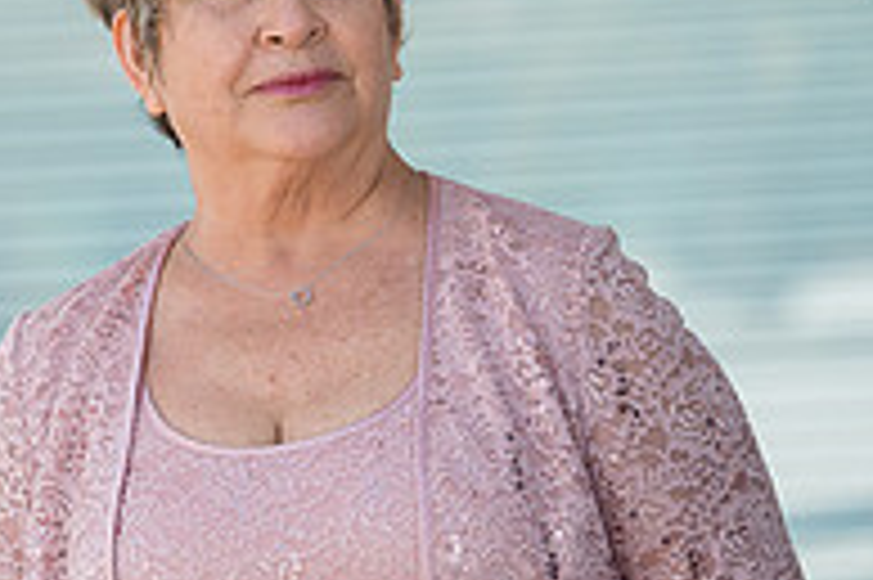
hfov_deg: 3.5
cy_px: 333
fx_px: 14465
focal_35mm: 597
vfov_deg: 2.3
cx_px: 752
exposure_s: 1/500
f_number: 4.5
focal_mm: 200
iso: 160
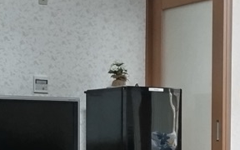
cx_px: 121
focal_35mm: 115
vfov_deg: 11.3
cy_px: 146
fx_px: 752
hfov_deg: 18.1
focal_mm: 4.8
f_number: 1.79
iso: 776
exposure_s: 1/50
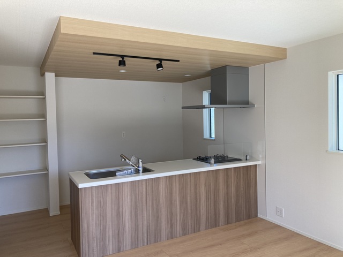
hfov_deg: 63.4
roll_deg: +1.7
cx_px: 172
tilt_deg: -2.9
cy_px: 128
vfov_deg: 49.7
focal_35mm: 28
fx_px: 277
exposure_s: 1/121
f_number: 1.8
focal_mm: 3.99
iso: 25
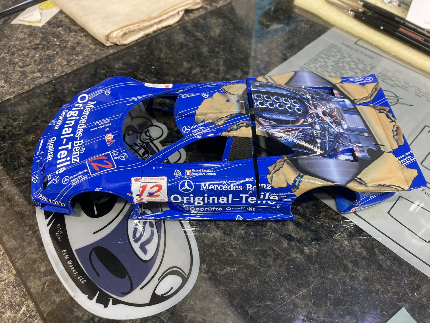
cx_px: 215
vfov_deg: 49.7
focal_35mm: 28
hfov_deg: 63.4
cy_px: 162
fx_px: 348
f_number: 1.8
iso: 250
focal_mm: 3.99
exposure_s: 1/60.2
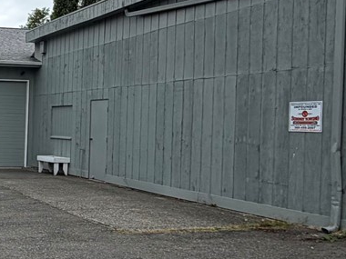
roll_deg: -1.0
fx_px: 590
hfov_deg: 28.4
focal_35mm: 59
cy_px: 128
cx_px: -71
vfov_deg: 24.8
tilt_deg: -0.9
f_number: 2.2
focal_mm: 2.22
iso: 50
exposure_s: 1/502
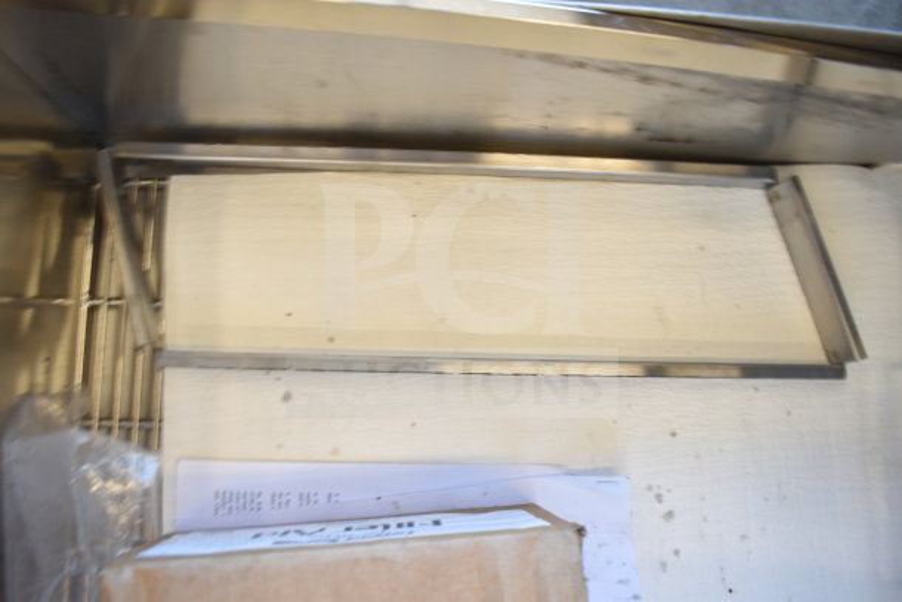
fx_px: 677
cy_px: 301
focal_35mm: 27
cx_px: 451
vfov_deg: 48.0
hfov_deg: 67.4
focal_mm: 18
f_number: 3.5
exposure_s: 1/30
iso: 220
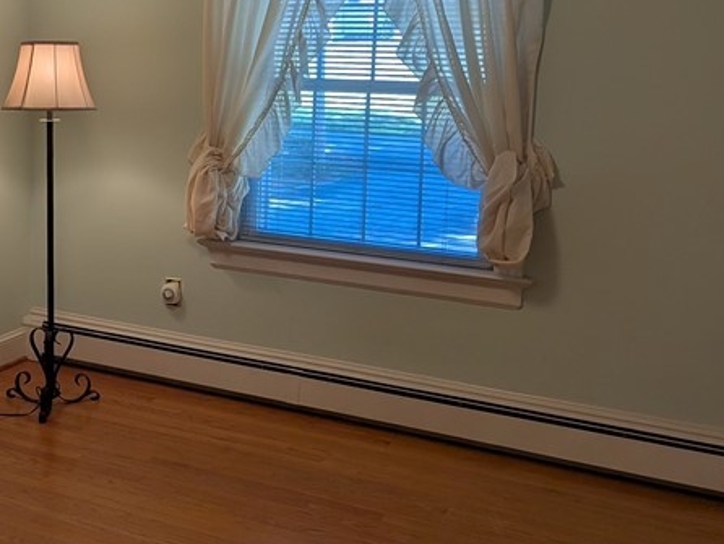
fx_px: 1151
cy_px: 183
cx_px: 50
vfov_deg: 26.4
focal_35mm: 55
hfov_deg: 32.8
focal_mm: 6.81
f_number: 1.85
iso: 88
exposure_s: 1/120
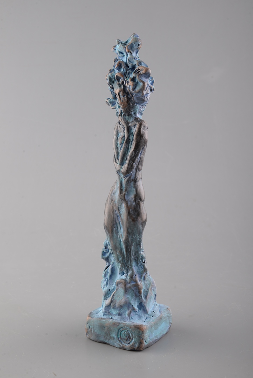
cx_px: 126
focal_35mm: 50
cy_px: 189
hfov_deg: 27.0
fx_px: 527
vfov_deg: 39.6
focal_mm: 50
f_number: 10
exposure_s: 1/160
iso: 200
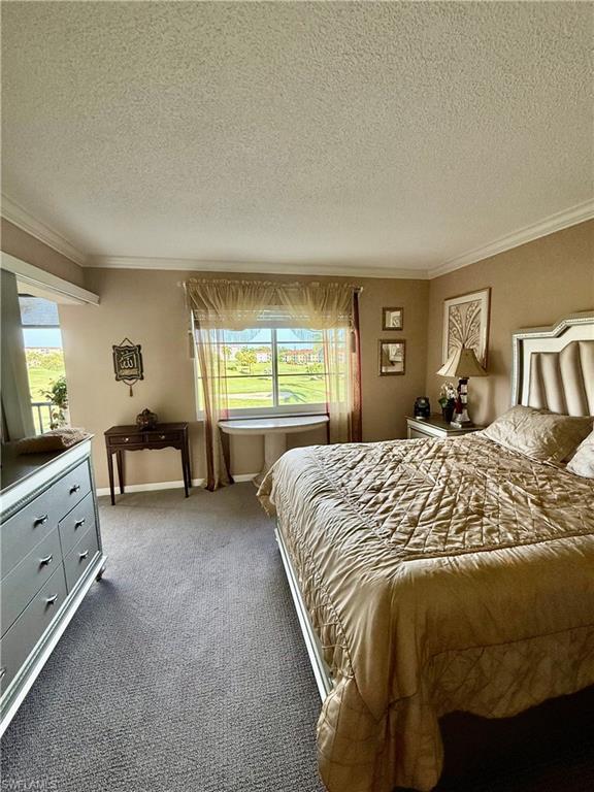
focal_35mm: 14
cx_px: 297
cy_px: 396
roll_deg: +1.2
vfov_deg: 102.1
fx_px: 320
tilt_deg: -5.8
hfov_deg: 85.7
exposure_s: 1/99
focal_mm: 2.22
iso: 100
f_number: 2.2
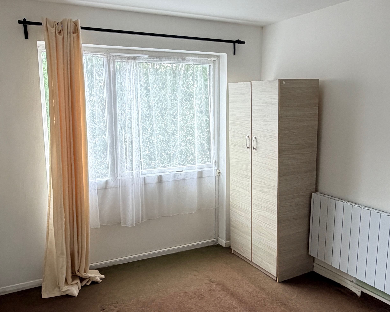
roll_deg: +0.5
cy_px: 164
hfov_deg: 55.7
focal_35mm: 32
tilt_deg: -7.8
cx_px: 198
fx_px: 369
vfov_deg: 45.8
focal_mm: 2.22
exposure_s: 1/121
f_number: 2.2
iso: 200
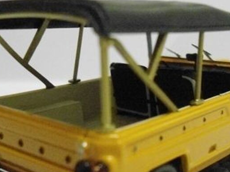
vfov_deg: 24.2
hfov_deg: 32.1
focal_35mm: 60
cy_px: 122
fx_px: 399
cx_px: 139
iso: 1600
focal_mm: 5.6
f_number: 3
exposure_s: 1/100
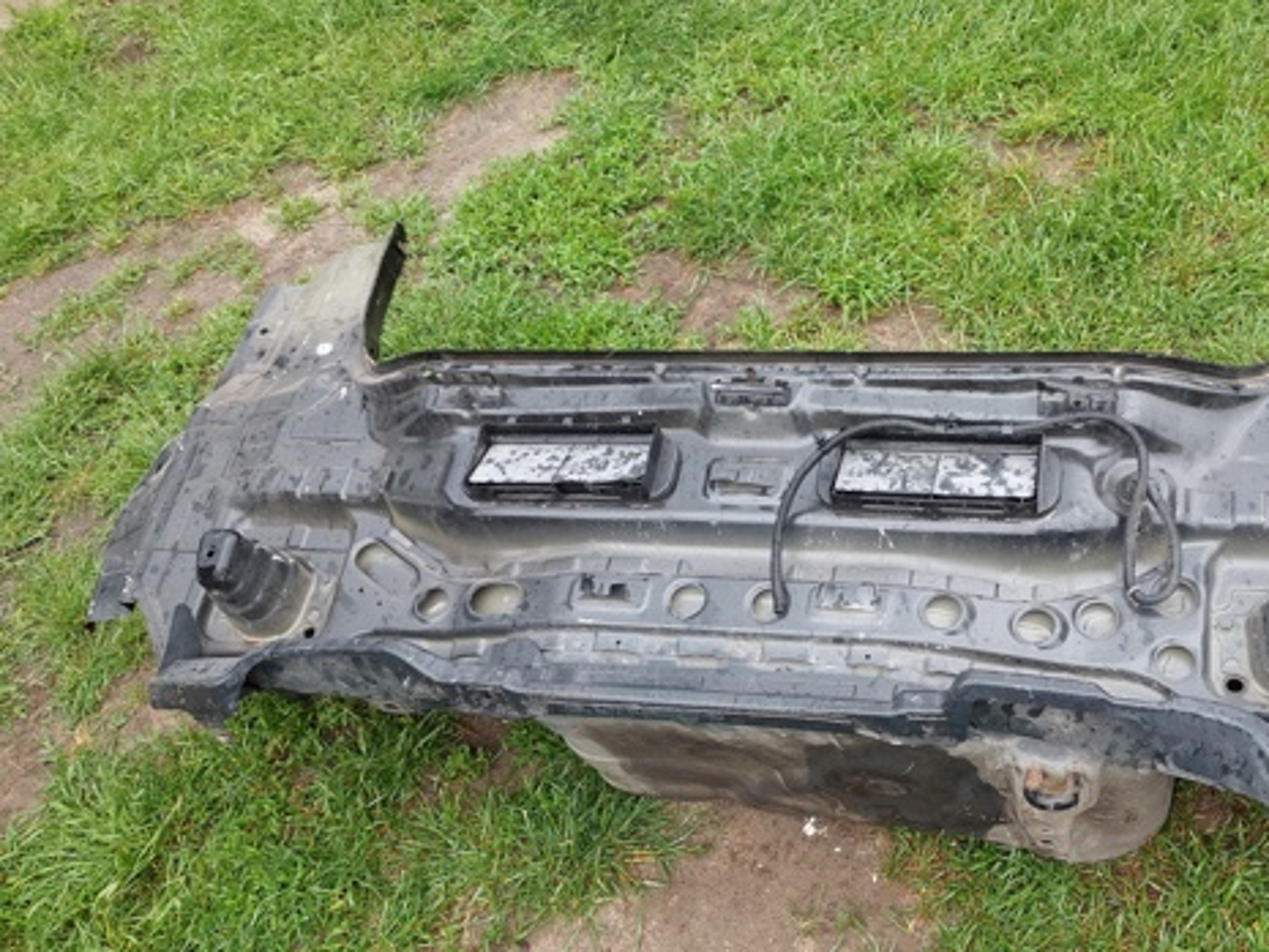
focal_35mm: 33
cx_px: 800
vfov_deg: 42.5
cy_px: 614
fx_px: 1210
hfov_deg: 54.7
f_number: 1.8
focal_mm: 5.23
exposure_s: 1/118
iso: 40
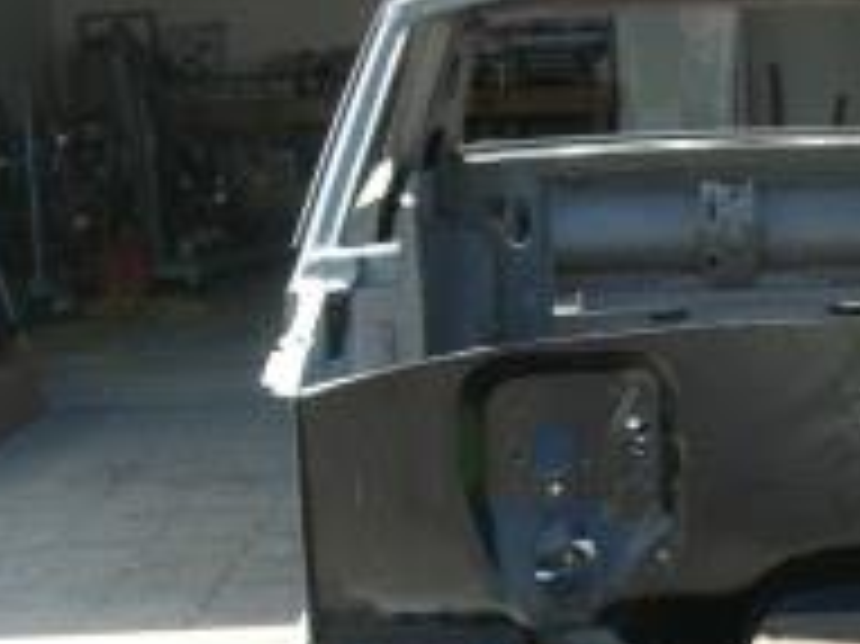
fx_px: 2210
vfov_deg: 16.2
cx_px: 824
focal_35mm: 89
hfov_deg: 21.4
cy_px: 676
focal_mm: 7.8
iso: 64
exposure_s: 1/208
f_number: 4.8
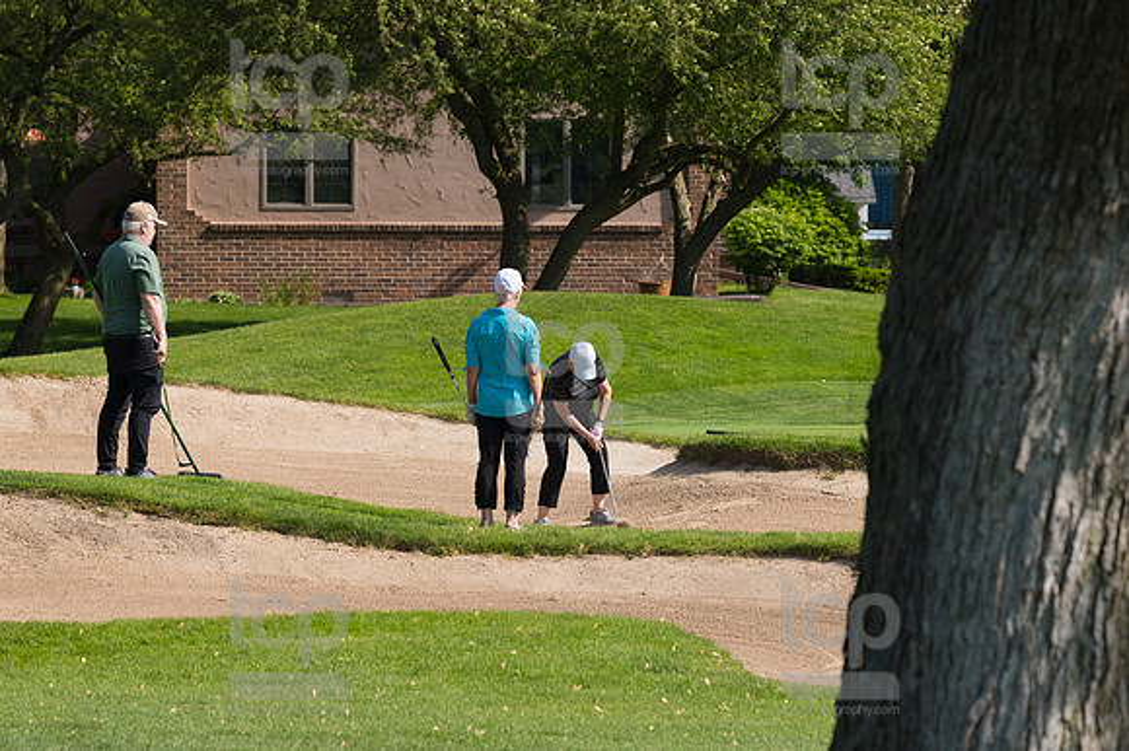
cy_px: 376
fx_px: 9403
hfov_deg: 6.9
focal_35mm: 300
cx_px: 564
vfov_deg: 4.6
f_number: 5.6
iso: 320
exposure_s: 1/1600
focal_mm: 200
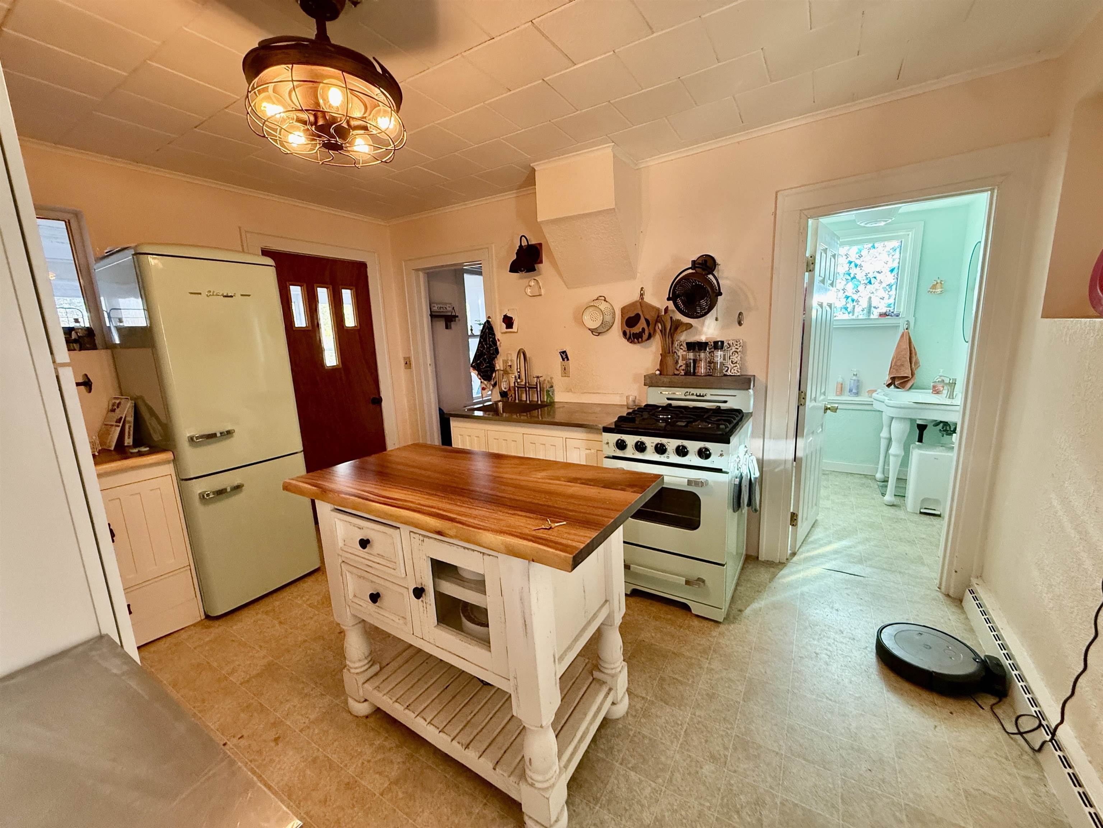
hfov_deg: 102.1
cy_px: 414
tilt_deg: -10.0
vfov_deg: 85.7
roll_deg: +2.8
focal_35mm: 14
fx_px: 446
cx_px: 552
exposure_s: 1/120
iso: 500
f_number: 2.2
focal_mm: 2.22
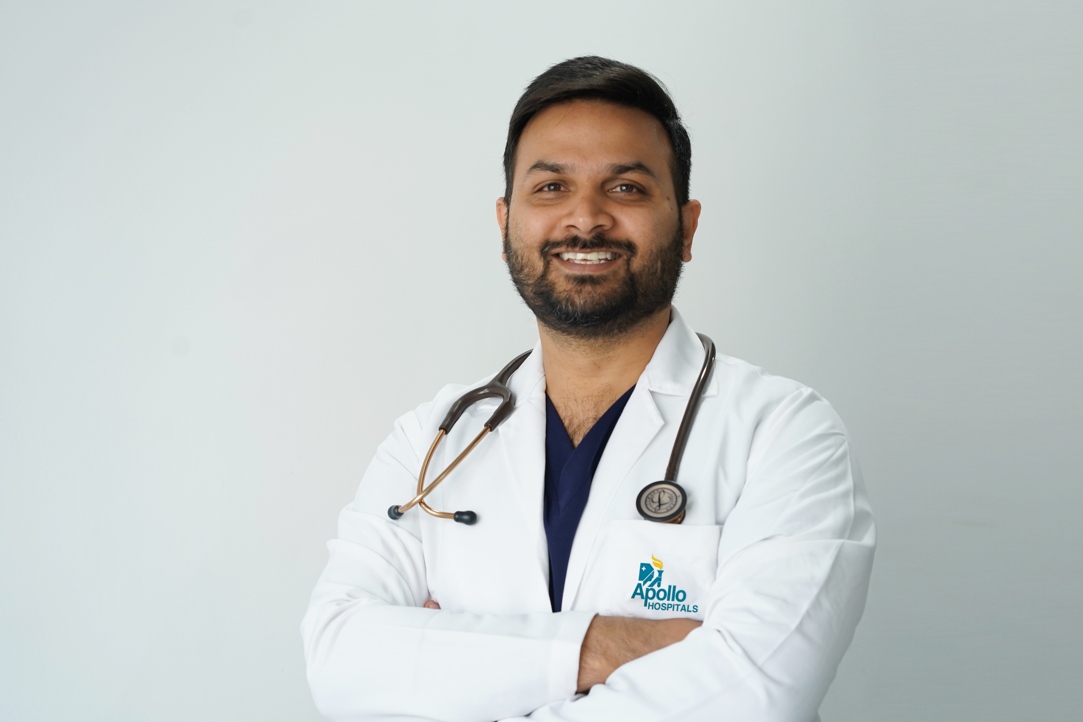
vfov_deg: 13.0
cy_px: 361
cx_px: 542
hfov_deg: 19.5
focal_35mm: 105
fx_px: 3159
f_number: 4.5
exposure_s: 1/100
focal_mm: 105
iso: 800
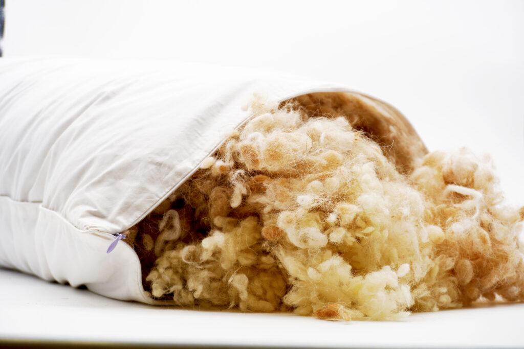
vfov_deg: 28.1
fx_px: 699
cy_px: 174
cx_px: 262
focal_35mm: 48
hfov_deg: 41.1
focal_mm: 32
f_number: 5.6
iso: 100
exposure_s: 1/100
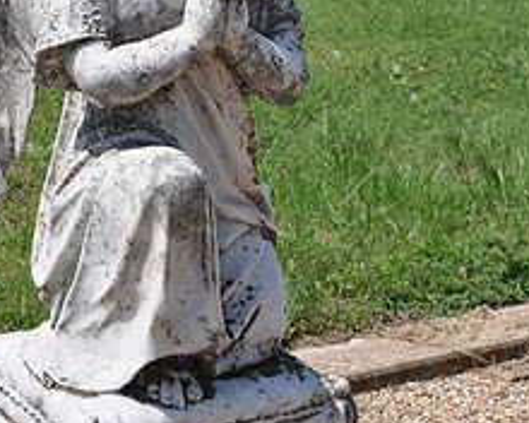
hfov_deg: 17.3
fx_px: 1738
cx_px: 221
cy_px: 52
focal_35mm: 111
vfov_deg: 13.8
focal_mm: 30
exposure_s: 1/320
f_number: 9
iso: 200
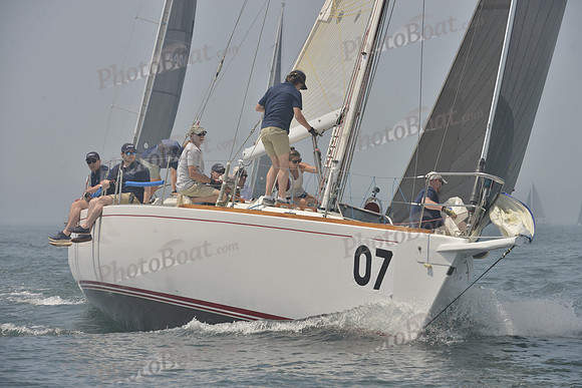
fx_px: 3396
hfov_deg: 9.8
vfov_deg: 6.5
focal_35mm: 210
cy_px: 194
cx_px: 291
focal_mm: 210
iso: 280
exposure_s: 1/1000
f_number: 9
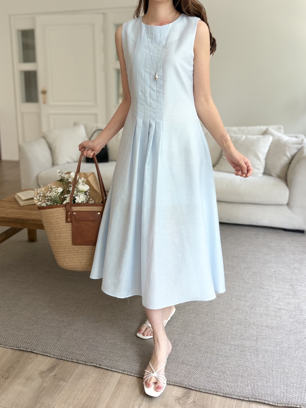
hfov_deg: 53.1
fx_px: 306
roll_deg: +0.2
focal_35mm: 26
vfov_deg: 67.3
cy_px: 204
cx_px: 153
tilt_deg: -10.2
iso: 125
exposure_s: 1/111
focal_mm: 5.96
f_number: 1.6
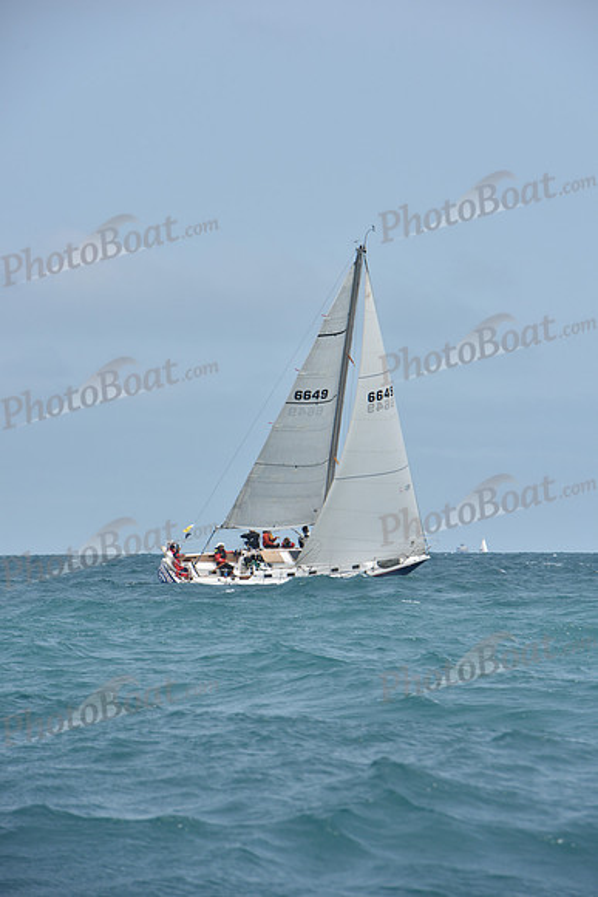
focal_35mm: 200
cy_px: 448
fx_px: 4980
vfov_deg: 10.3
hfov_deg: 6.9
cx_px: 299
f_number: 10
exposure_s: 1/800
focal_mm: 200
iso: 250
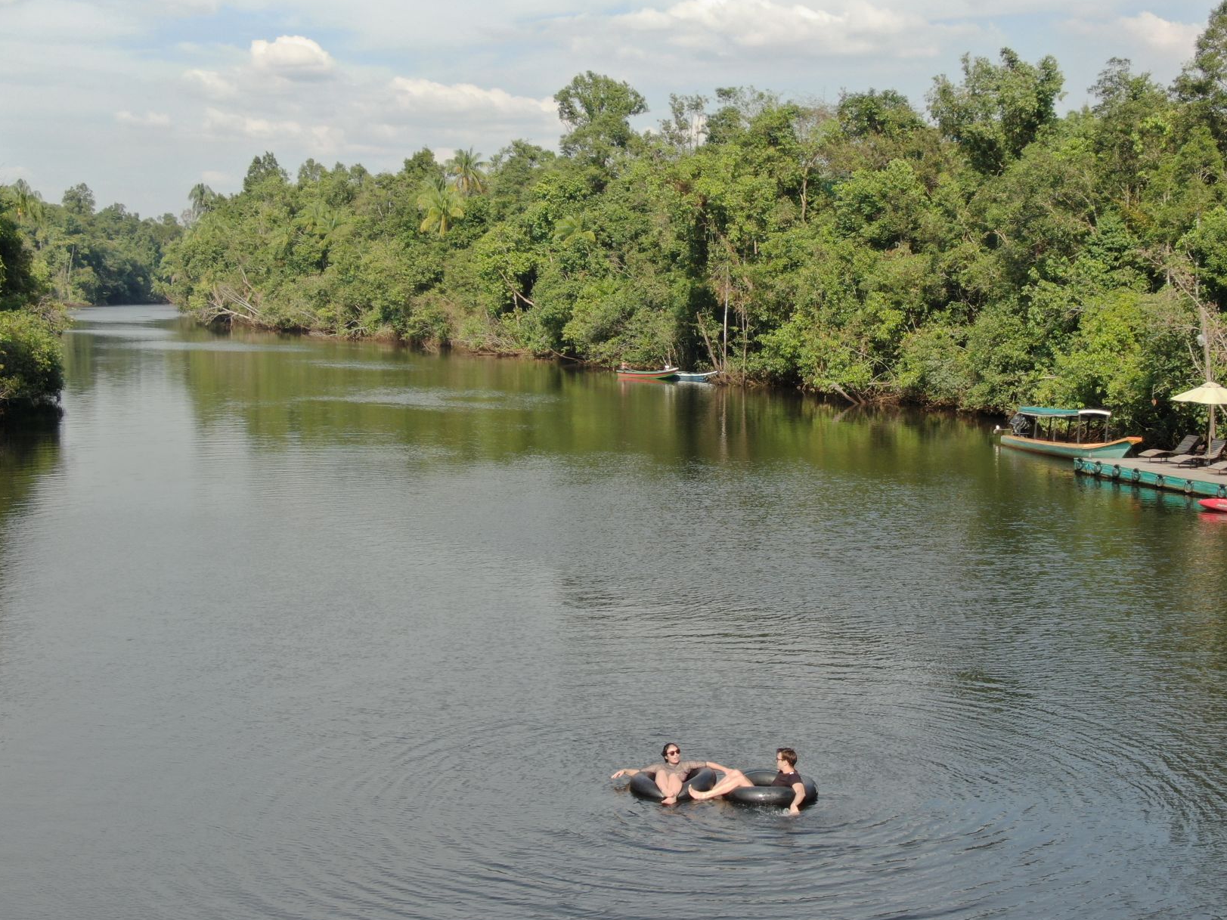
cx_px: 693
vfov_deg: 27.5
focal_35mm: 53
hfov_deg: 36.1
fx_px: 1879
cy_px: 432
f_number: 3.6
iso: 100
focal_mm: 7.39
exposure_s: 1/500
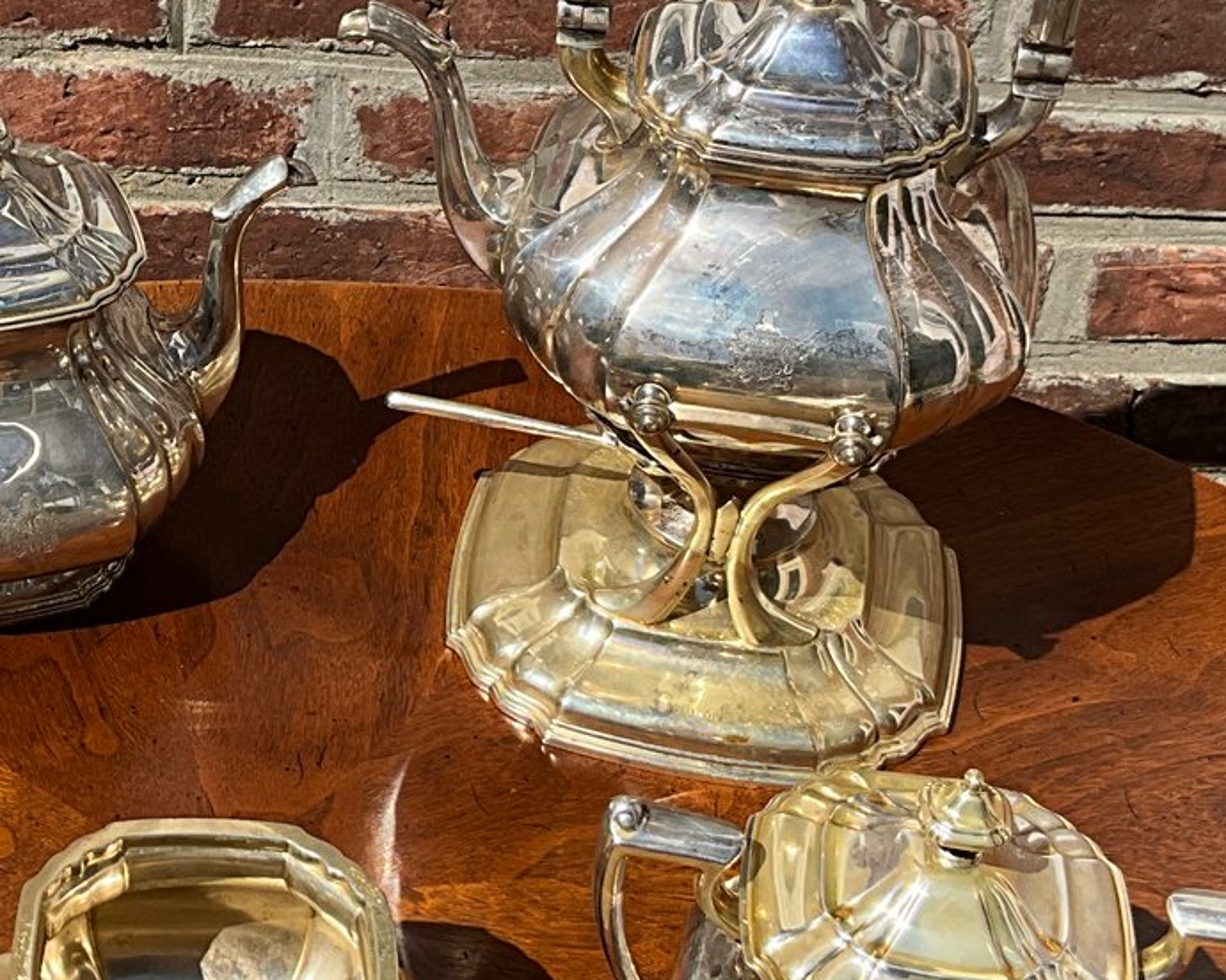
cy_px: 444
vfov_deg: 18.7
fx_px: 2975
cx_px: 128
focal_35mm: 82
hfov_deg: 22.7
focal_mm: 3
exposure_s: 1/2227
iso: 25
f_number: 1.8
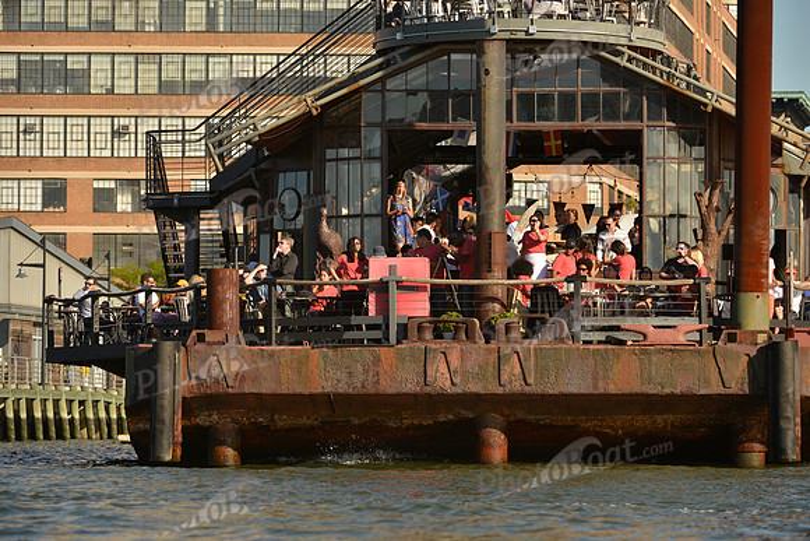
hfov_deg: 10.3
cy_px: 270
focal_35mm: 200
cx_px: 405
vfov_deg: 6.9
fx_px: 4501
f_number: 5.6
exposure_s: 1/1000
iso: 200
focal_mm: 200
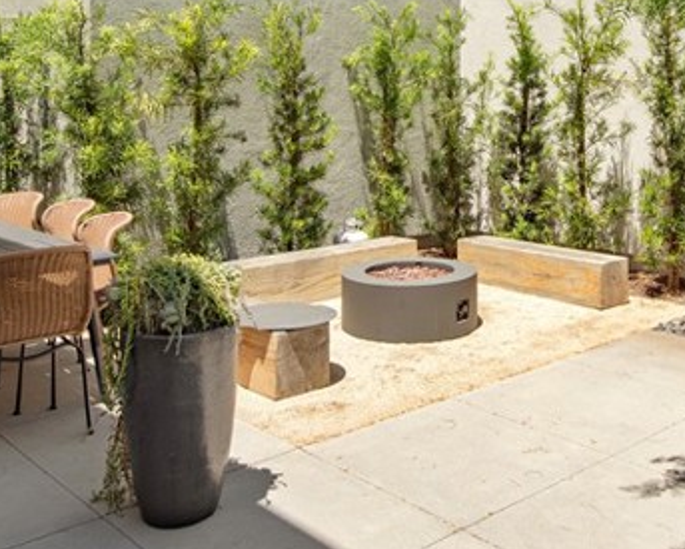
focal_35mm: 42
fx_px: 852
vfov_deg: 34.4
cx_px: 469
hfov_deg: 43.0
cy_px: 97
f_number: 10
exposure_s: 1/400
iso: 200
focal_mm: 15
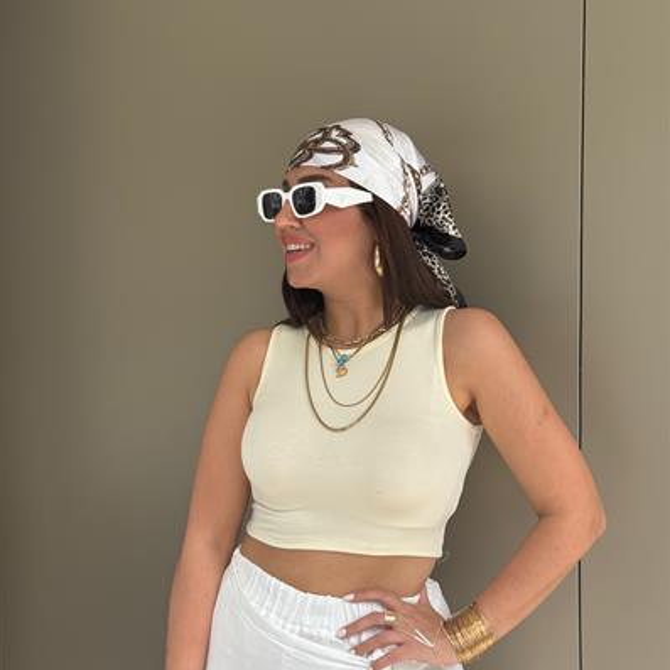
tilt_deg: -2.3
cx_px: 336
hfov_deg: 30.0
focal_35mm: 57
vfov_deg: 30.0
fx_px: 1248
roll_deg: -0.6
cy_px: 365
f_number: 1.78
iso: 100
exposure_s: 1/875
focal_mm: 6.76
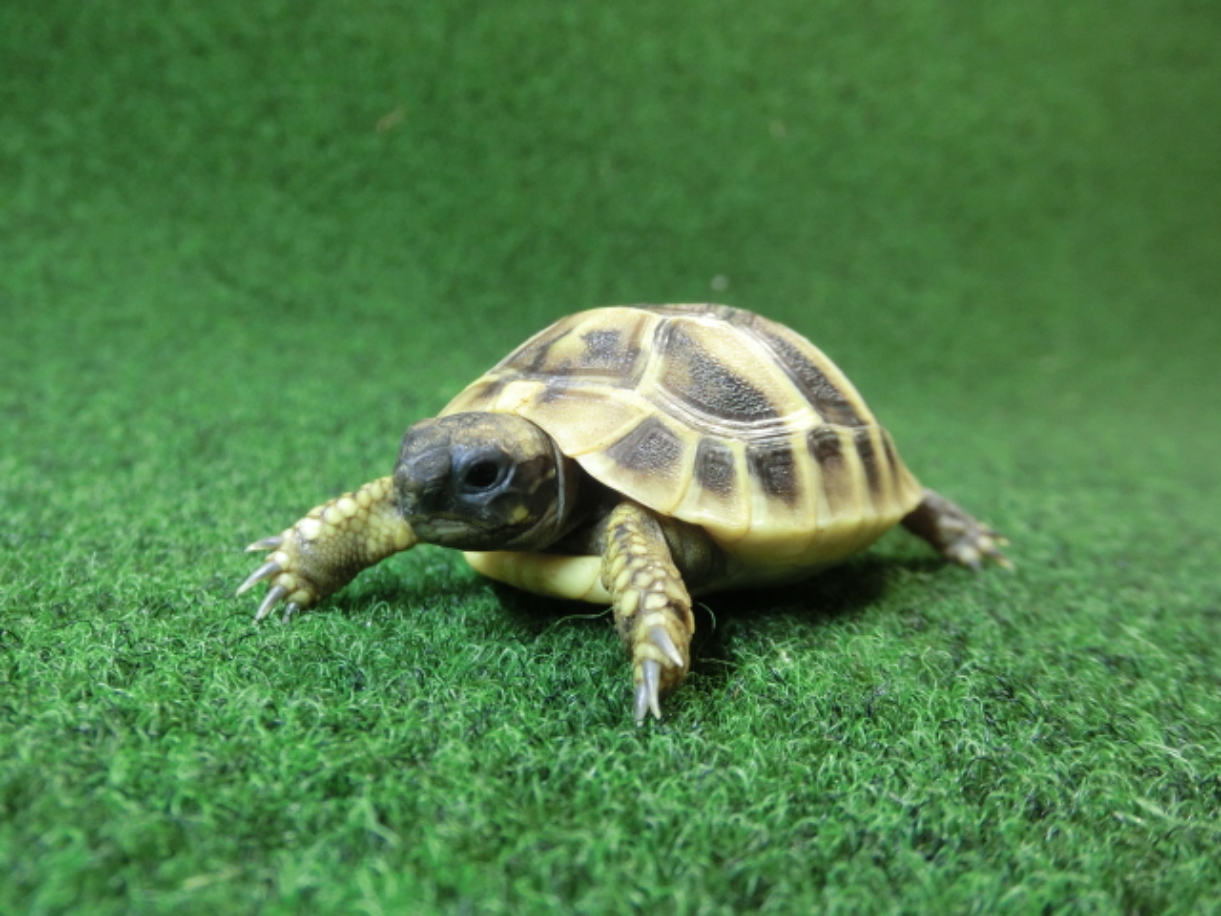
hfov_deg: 63.4
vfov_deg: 49.7
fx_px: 988
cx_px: 610
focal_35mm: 28
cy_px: 458
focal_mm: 5
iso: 400
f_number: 3
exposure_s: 1/60
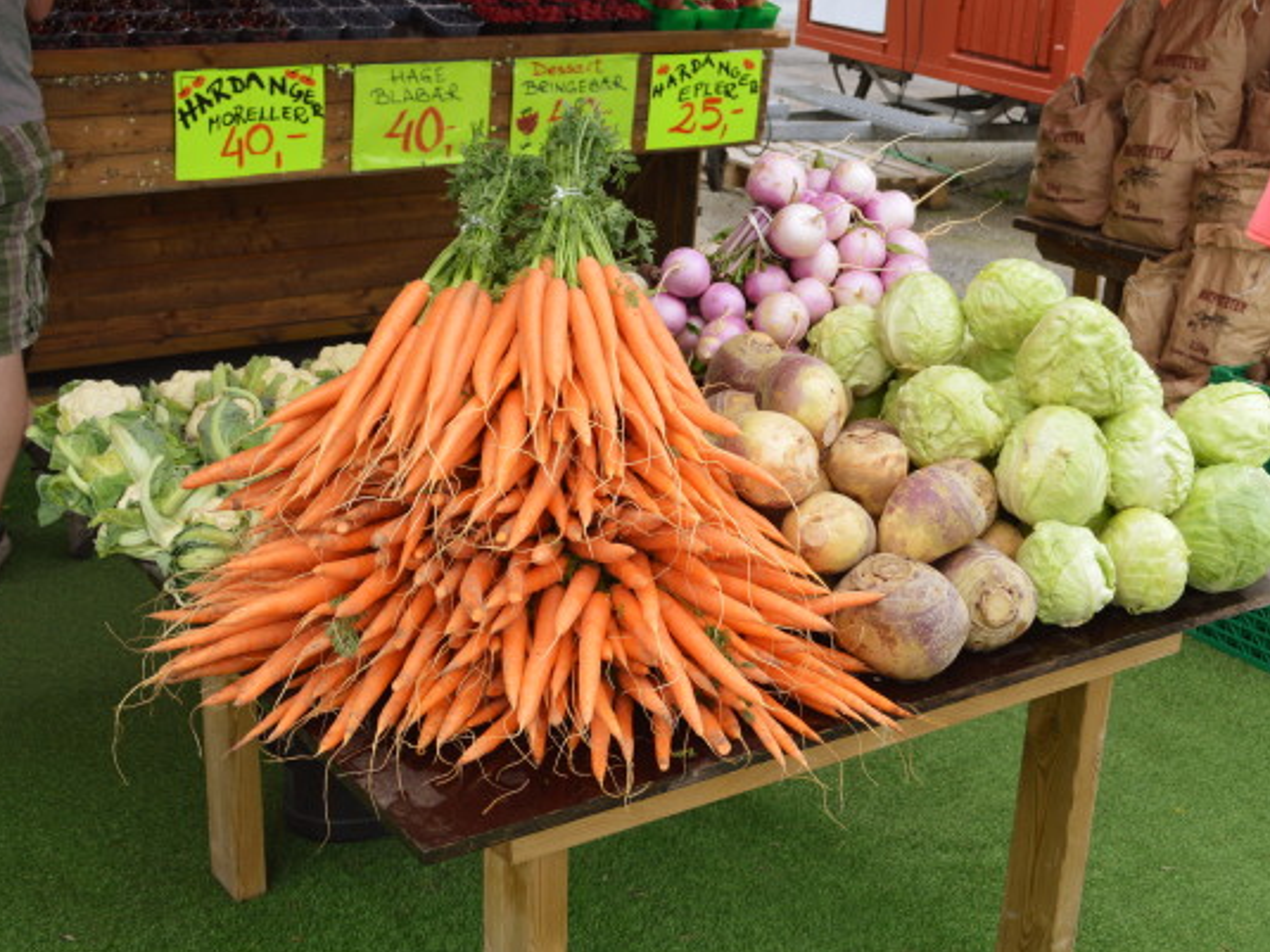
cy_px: 450
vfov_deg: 29.7
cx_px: 662
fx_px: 1797
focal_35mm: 49
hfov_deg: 38.9
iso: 180
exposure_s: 1/125
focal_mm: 26
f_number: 5.6
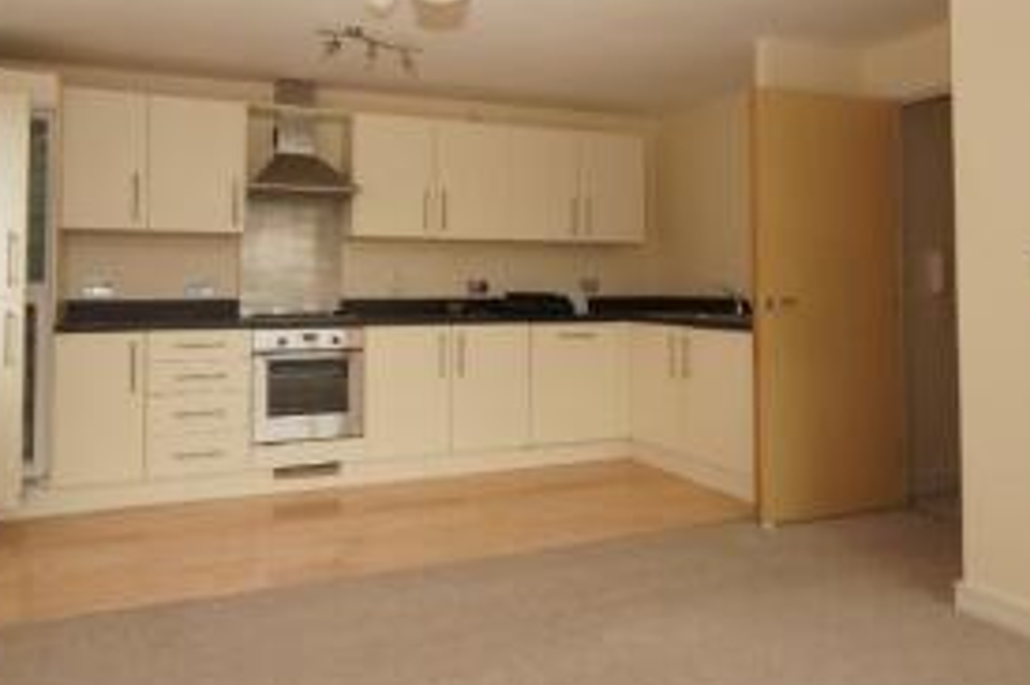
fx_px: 743
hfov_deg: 69.3
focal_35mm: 26
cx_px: 476
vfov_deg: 49.0
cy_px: 253
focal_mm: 10
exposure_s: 1/60
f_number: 4
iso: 100
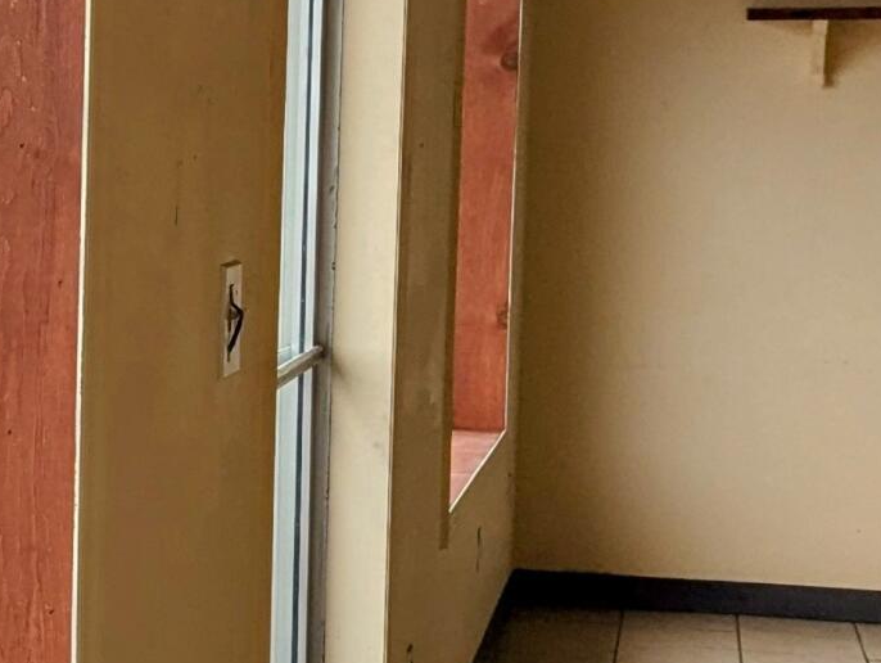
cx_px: -290
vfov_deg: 14.1
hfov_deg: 17.5
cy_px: 427
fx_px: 2675
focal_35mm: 105
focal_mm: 6.81
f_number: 1.85
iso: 43
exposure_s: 1/135
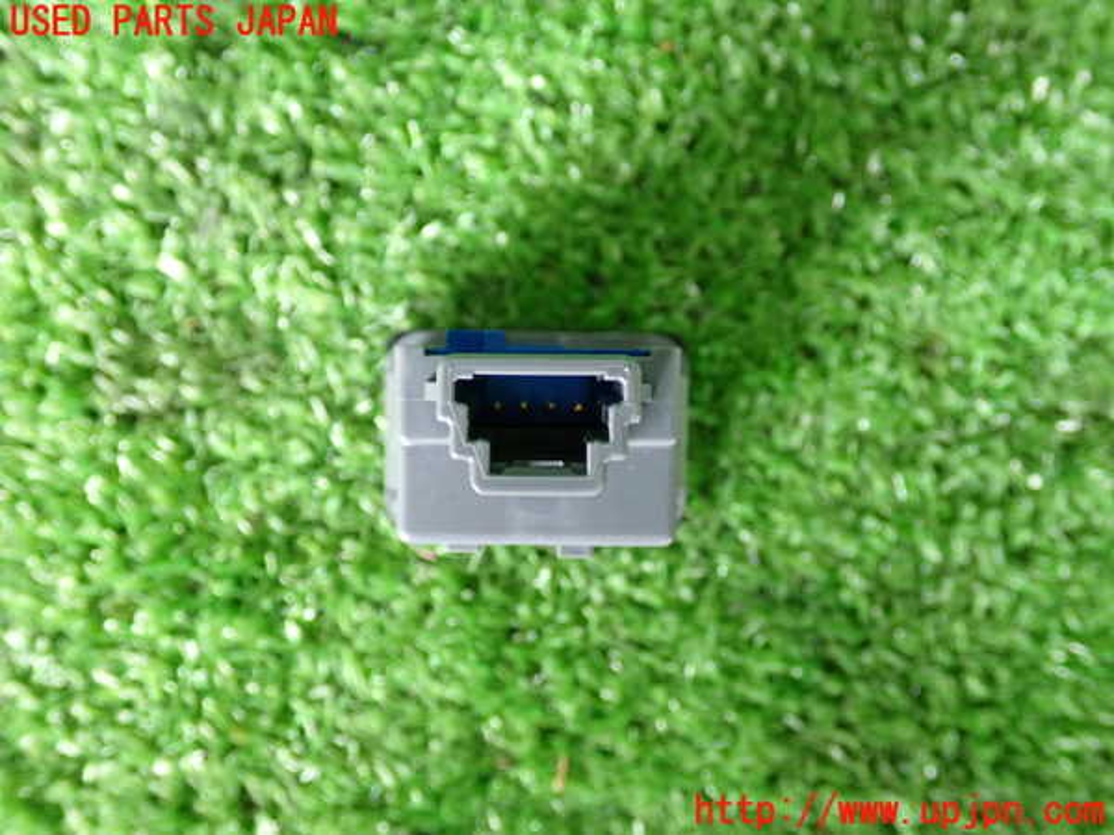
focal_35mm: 36
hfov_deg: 51.4
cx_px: 557
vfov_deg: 39.7
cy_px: 418
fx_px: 1159
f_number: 2.5
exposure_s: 1/40
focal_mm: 6.37
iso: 320
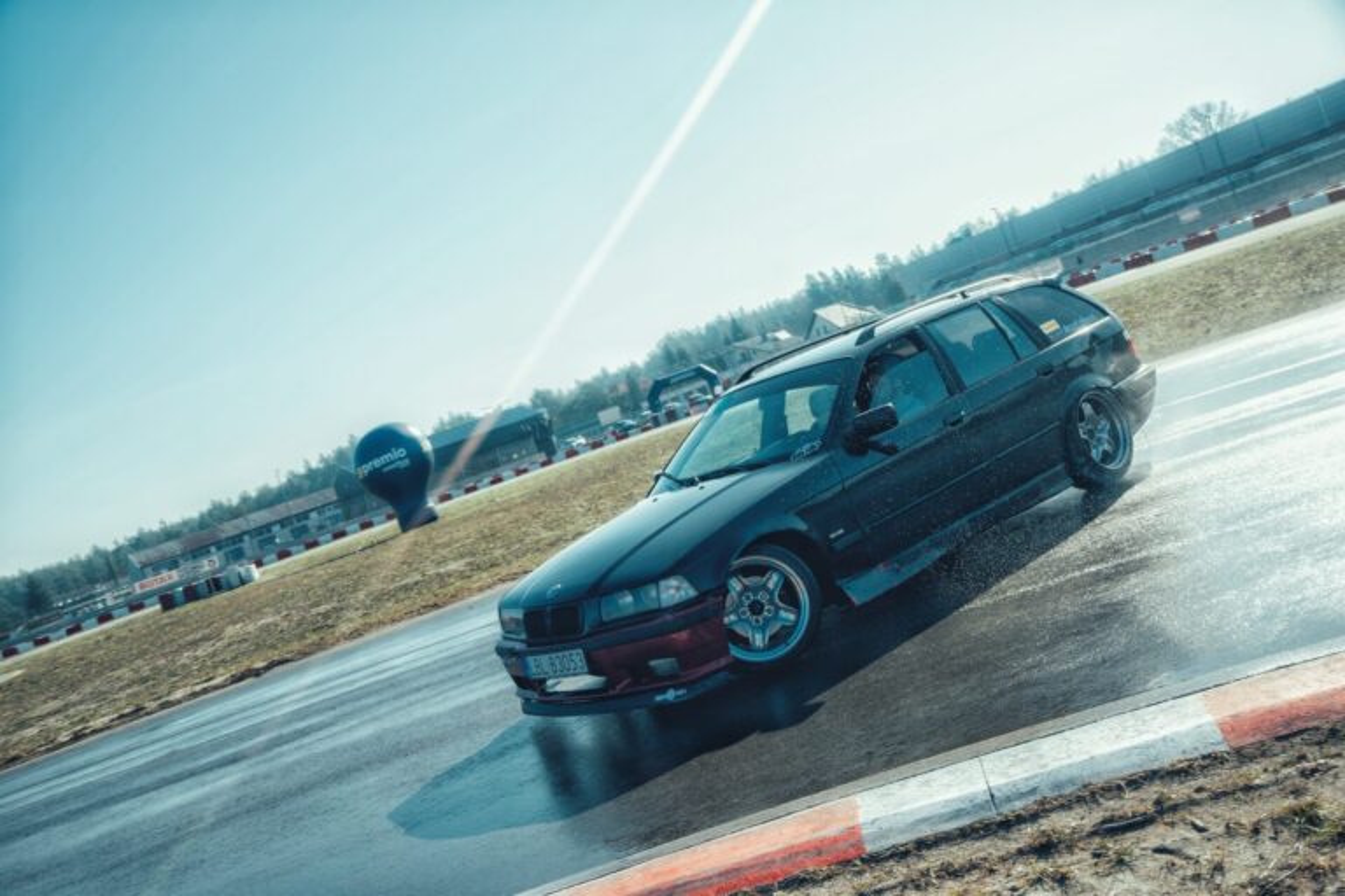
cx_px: 672
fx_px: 1429
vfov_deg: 34.8
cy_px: 448
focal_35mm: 38
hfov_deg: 50.4
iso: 160
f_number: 3.8
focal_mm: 25.5
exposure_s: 1/1250
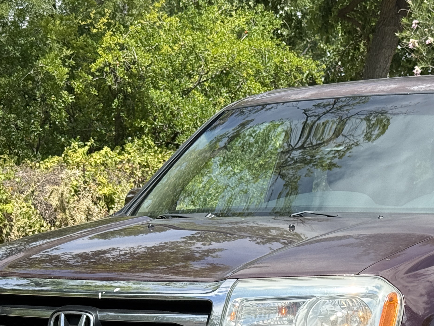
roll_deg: +0.8
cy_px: 341
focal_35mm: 104
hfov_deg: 18.8
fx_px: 1304
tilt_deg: -7.9
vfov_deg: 14.0
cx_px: 319
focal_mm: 6.76
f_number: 1.78
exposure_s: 1/3704
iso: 100
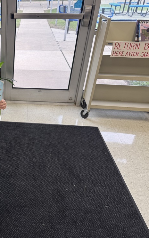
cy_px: 122
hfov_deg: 32.3
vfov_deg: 55.3
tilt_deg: -31.0
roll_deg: +0.8
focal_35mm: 35
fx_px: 227
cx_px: -12
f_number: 1.78
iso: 100
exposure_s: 1/120
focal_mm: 6.76
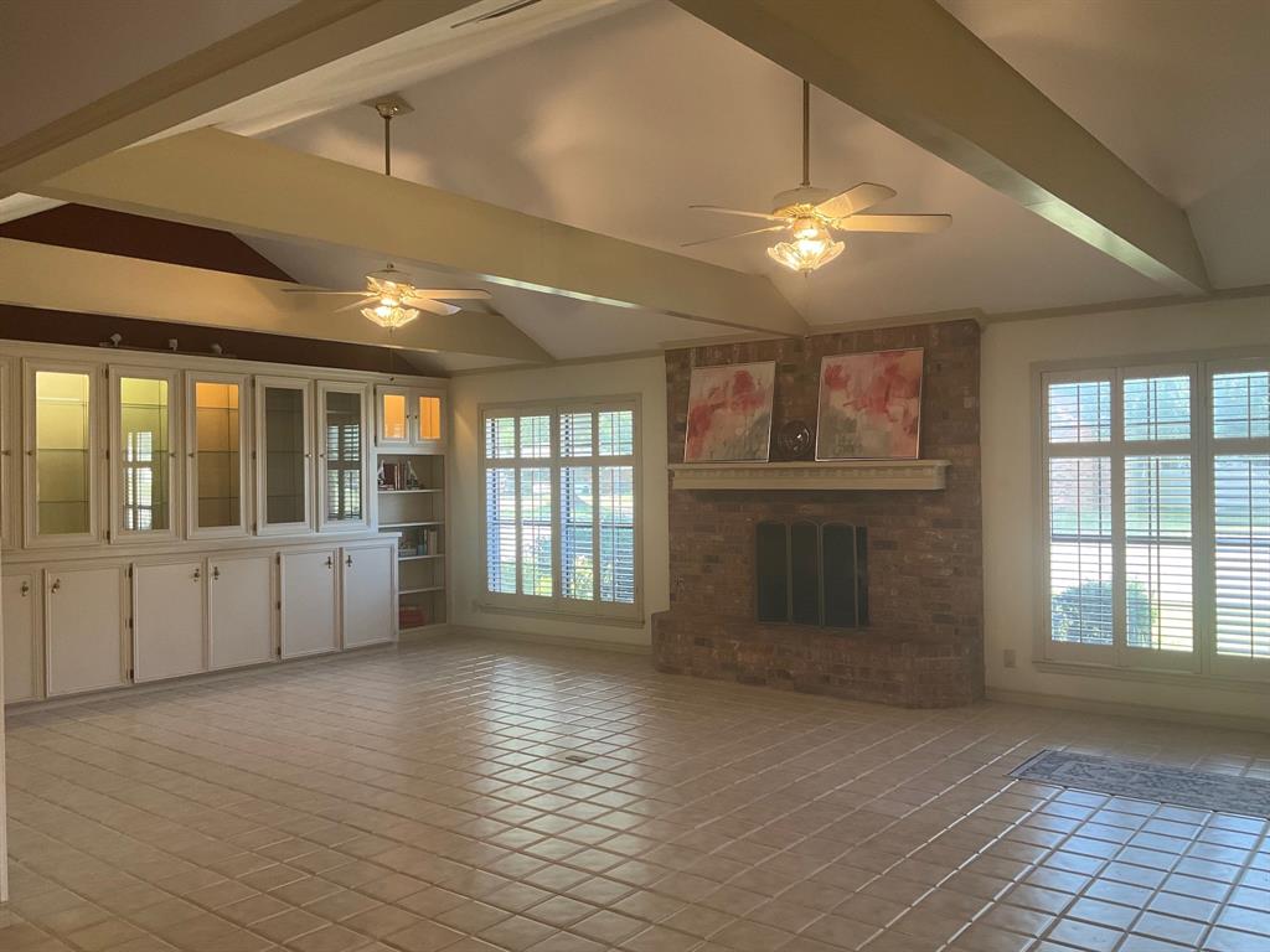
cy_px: 476
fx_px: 1064
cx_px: 635
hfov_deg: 61.7
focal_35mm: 29
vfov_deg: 48.2
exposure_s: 1/60
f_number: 1.8
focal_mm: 3
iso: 64
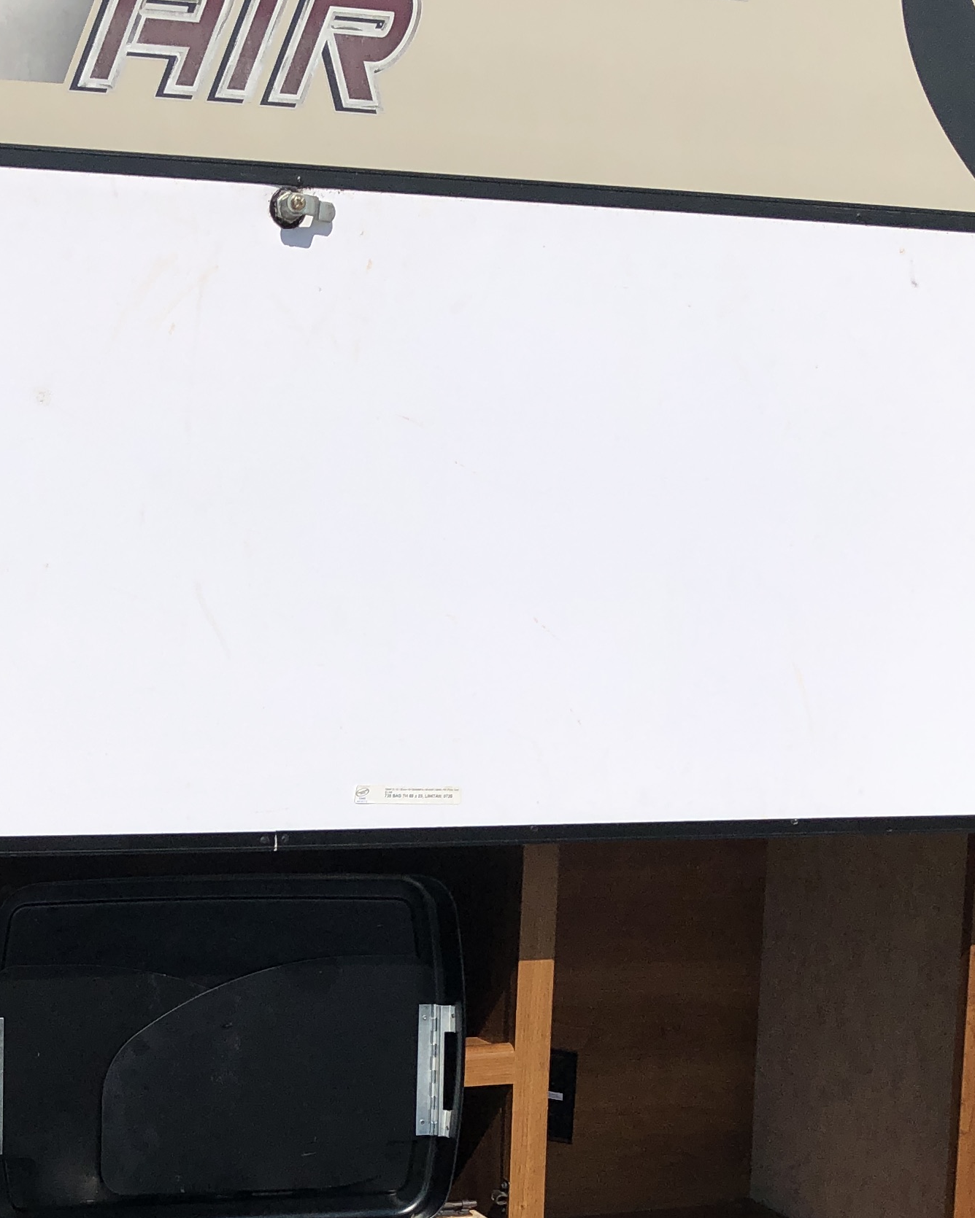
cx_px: 226
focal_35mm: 66
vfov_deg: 27.8
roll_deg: +0.1
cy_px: 1053
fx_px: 2381
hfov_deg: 22.9
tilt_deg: -12.8
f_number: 1.8
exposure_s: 1/5348
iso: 25
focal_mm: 3.99
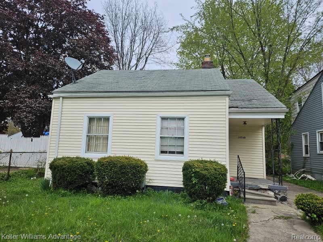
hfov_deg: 73.9
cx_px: 162
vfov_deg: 58.9
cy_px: 121
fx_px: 215
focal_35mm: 23
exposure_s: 1/1559
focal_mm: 5.4
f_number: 1.8
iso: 32
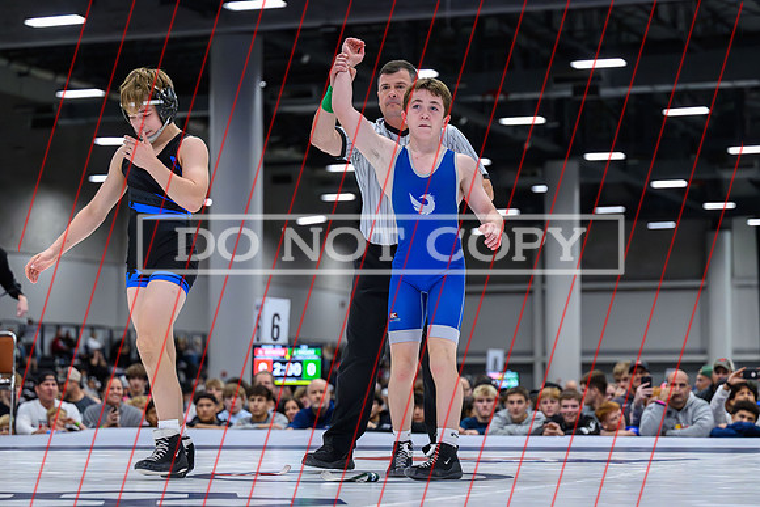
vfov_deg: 14.4
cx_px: 398
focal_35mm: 95
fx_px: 2006
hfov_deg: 21.5
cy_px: 244
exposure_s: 1/800
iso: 9000
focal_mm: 75
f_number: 2.8
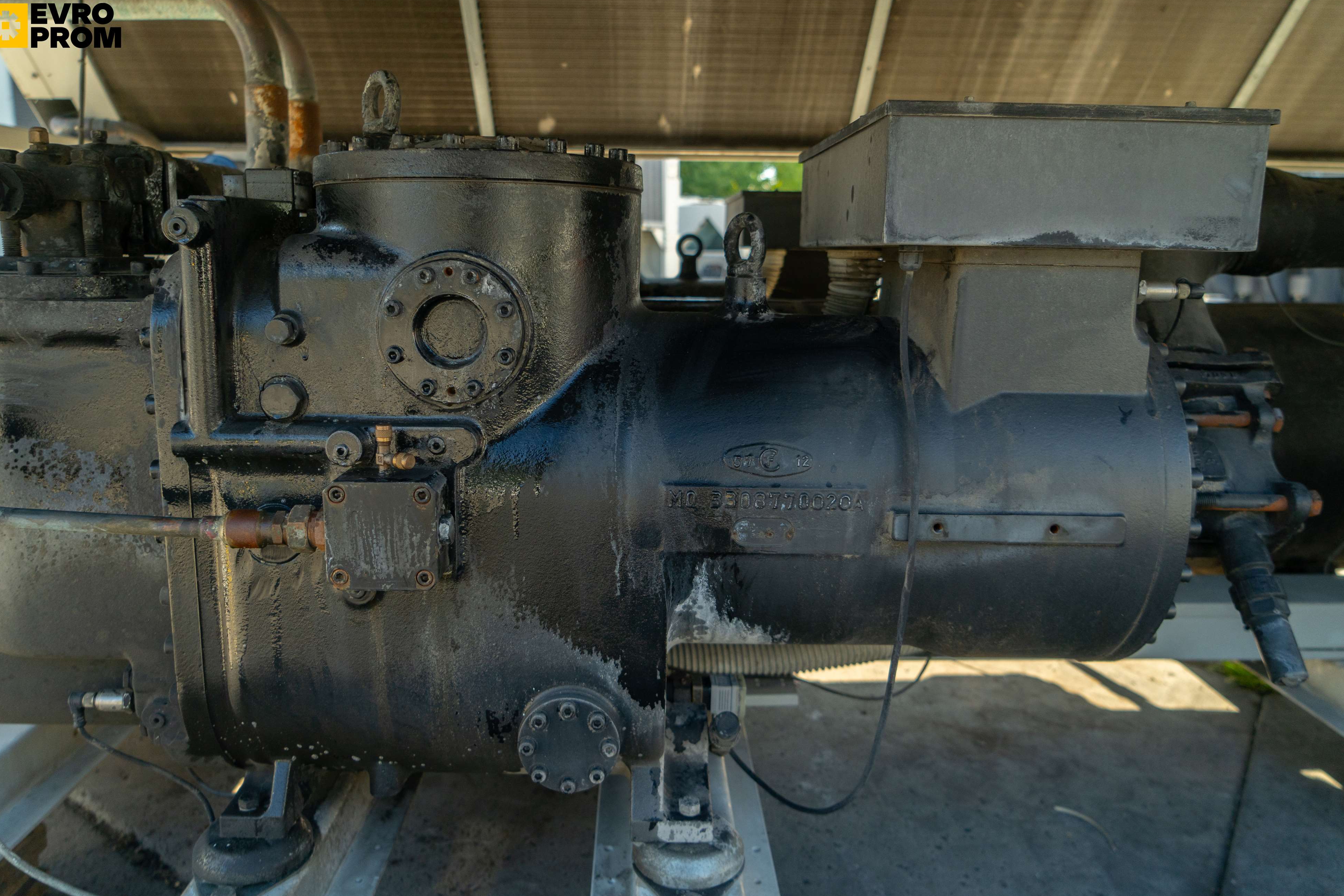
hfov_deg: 69.4
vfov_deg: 49.5
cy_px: 430
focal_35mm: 26
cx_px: 649
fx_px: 971
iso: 320
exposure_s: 1/160
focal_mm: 24
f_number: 4
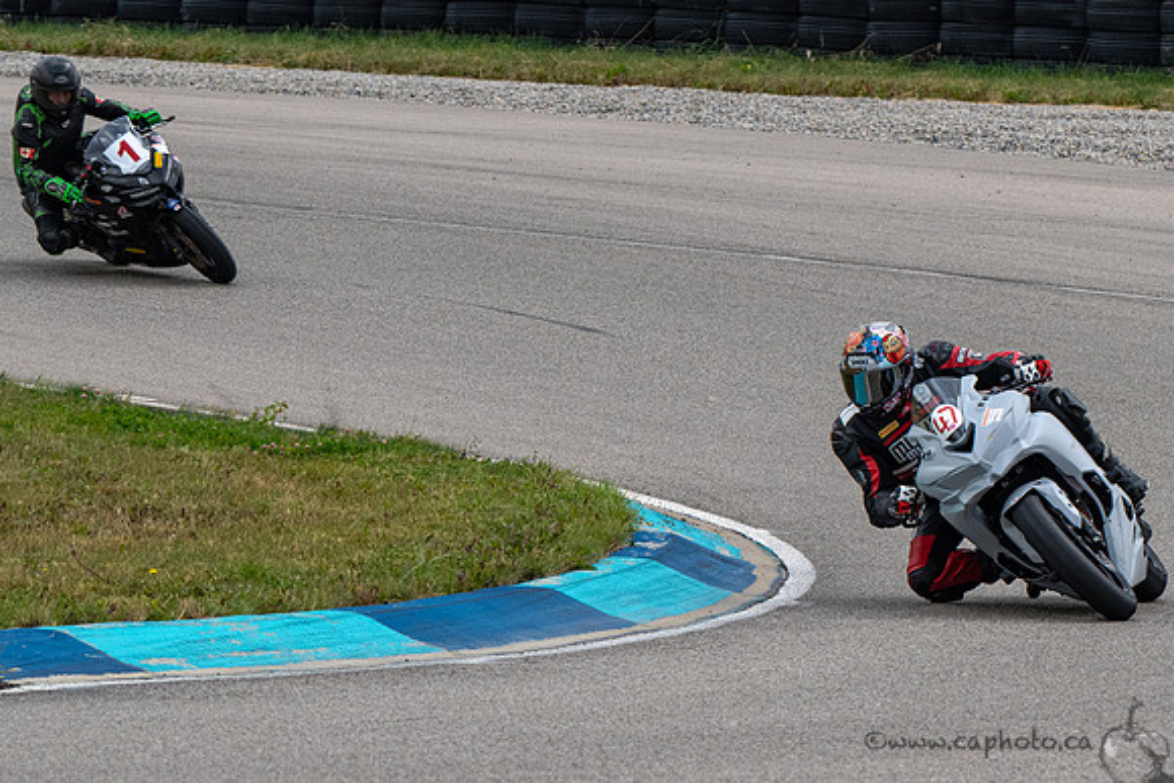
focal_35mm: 334
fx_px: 10902
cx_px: 895
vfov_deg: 4.1
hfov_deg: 6.2
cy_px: 451
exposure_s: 1/1250
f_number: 9
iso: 640
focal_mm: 180
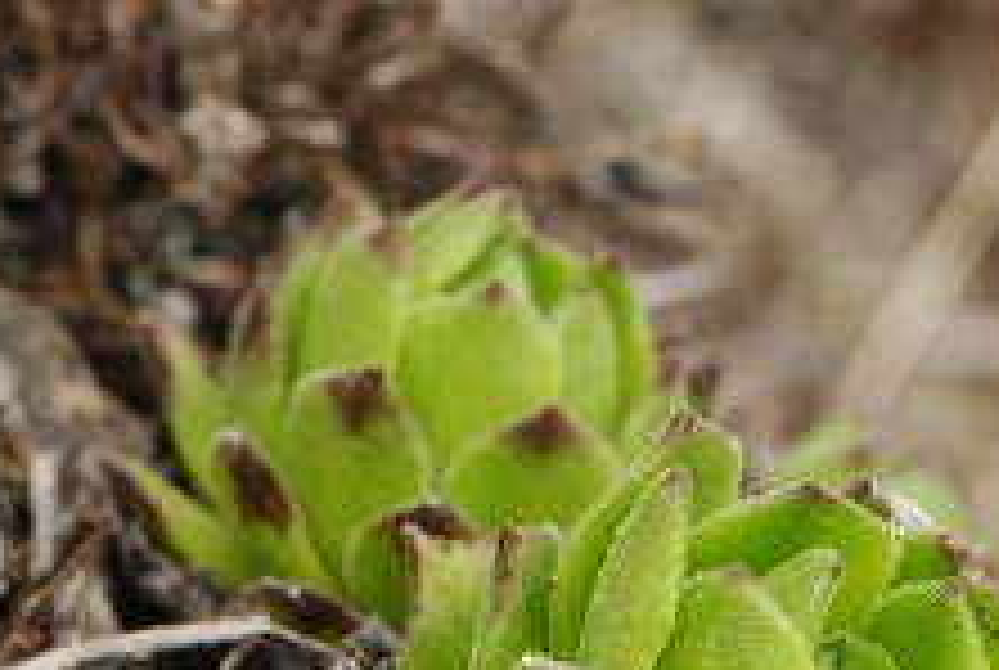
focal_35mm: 459
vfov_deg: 3.0
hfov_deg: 4.4
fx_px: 12757
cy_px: 342
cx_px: 1782
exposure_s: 1/125
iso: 400
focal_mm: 85
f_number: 8
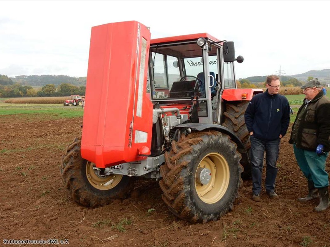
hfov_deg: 51.4
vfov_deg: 39.7
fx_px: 343
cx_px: 165
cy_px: 124
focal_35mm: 36
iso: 125
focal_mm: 6.4
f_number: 4
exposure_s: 1/200
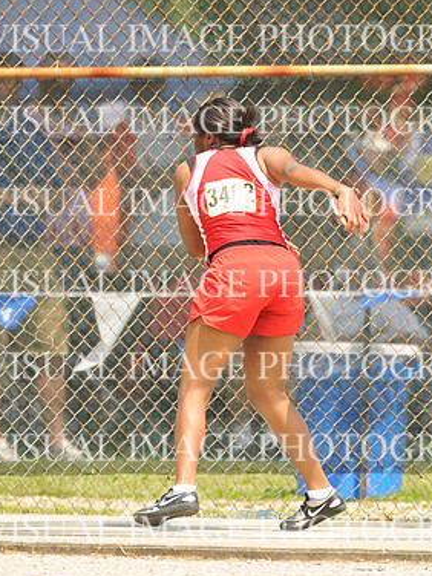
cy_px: 244
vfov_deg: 2.1
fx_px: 15508
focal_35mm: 932
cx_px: 247
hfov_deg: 1.6
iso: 400
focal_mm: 420
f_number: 4
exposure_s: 1/1600
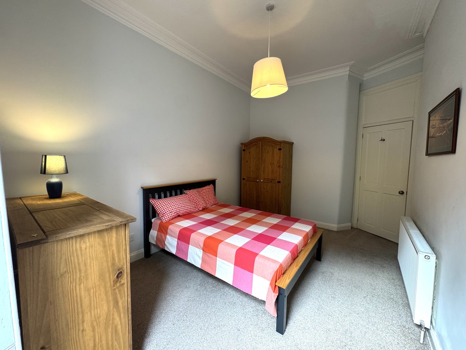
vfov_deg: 85.7
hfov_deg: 102.1
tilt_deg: -5.2
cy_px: 175
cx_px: 233
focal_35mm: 14
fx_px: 188
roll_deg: -0.3
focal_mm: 2.22
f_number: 2.2
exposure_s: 1/50
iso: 160
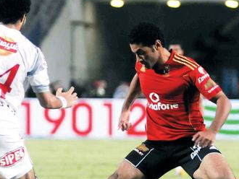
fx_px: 2411
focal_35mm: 349
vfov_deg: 4.3
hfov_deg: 5.7
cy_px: 137
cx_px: 77
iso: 1000
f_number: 2.8
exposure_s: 1/500
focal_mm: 125
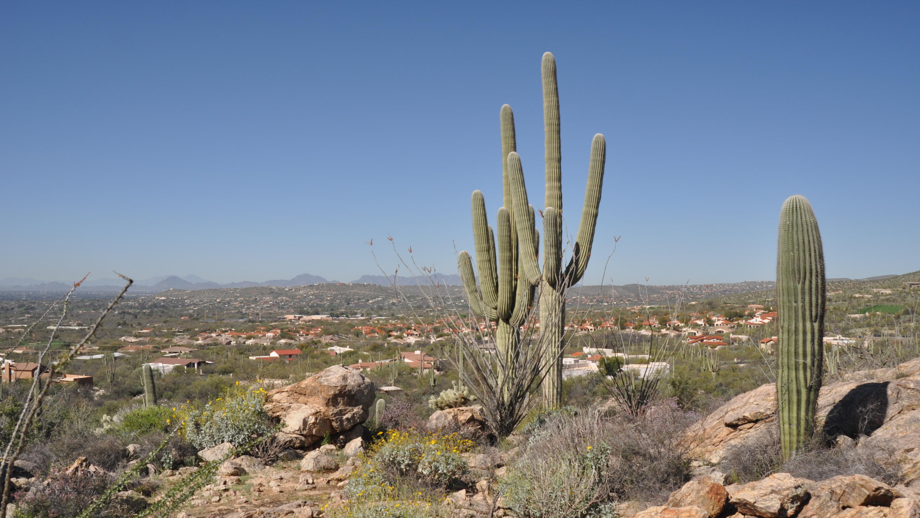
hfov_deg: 52.8
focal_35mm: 38
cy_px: 298
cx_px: 459
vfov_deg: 31.2
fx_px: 927
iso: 200
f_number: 8
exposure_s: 1/250
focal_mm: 24
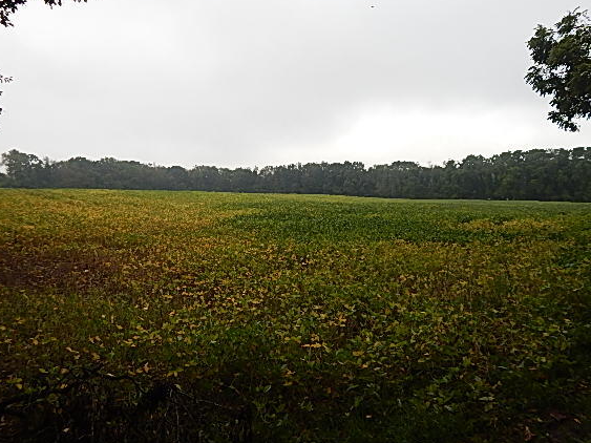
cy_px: 194
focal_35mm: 25
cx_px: 272
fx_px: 427
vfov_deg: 54.7
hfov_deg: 69.3
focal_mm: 4
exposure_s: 1/400
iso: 125
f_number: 3
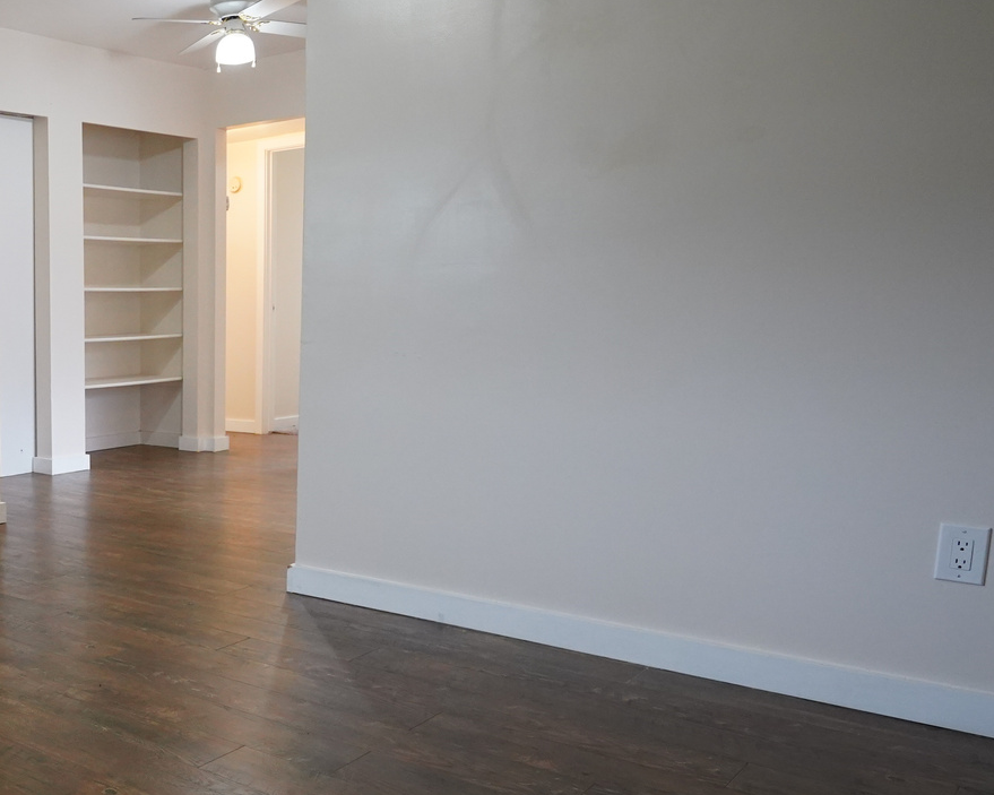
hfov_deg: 43.5
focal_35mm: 35
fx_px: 1030
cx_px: -18
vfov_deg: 42.1
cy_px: 457
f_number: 4
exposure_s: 1/160
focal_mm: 16
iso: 4000
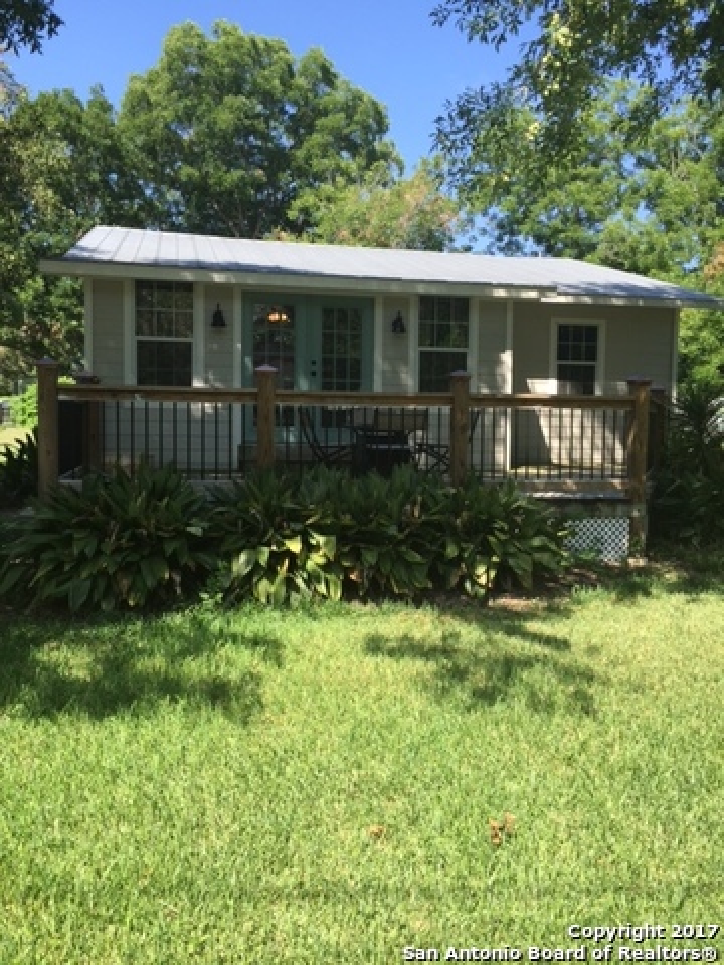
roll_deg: -0.8
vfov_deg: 61.7
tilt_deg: -2.3
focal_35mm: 29
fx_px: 809
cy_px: 482
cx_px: 362
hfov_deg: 48.2
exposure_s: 1/746
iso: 32
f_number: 2.2
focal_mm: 4.15
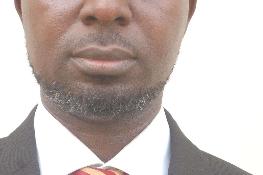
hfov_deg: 12.2
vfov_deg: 8.2
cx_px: 102
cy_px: 74
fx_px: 1227
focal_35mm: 168
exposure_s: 1/200
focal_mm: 52
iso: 400
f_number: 5.6
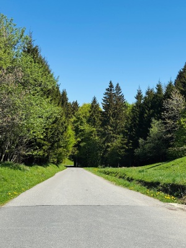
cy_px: 124
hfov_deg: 30.3
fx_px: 344
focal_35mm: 48
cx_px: 93
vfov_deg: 39.7
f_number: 1.78
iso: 64
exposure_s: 1/4310
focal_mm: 6.76
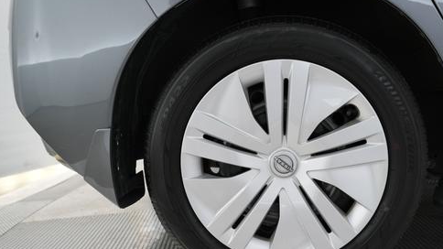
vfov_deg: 32.7
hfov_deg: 54.7
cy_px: 155
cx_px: 275
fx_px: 423
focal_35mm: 36
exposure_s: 1/30
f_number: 2.8
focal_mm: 26
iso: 250
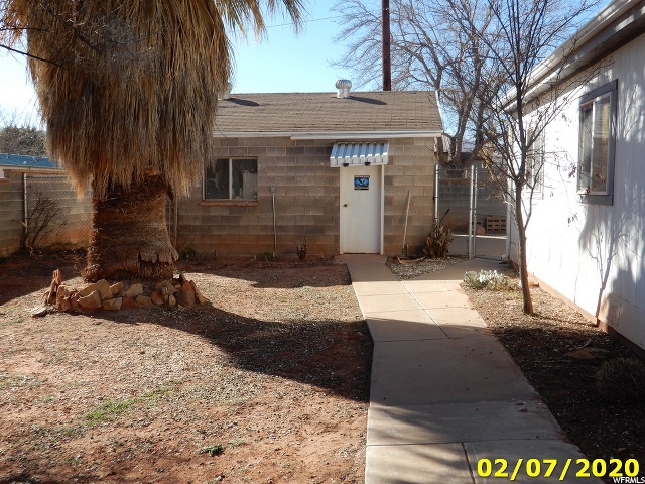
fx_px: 708
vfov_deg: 37.7
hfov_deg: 49.0
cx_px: 322
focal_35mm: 38
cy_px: 242
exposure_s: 1/400
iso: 80
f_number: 4
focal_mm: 6.8
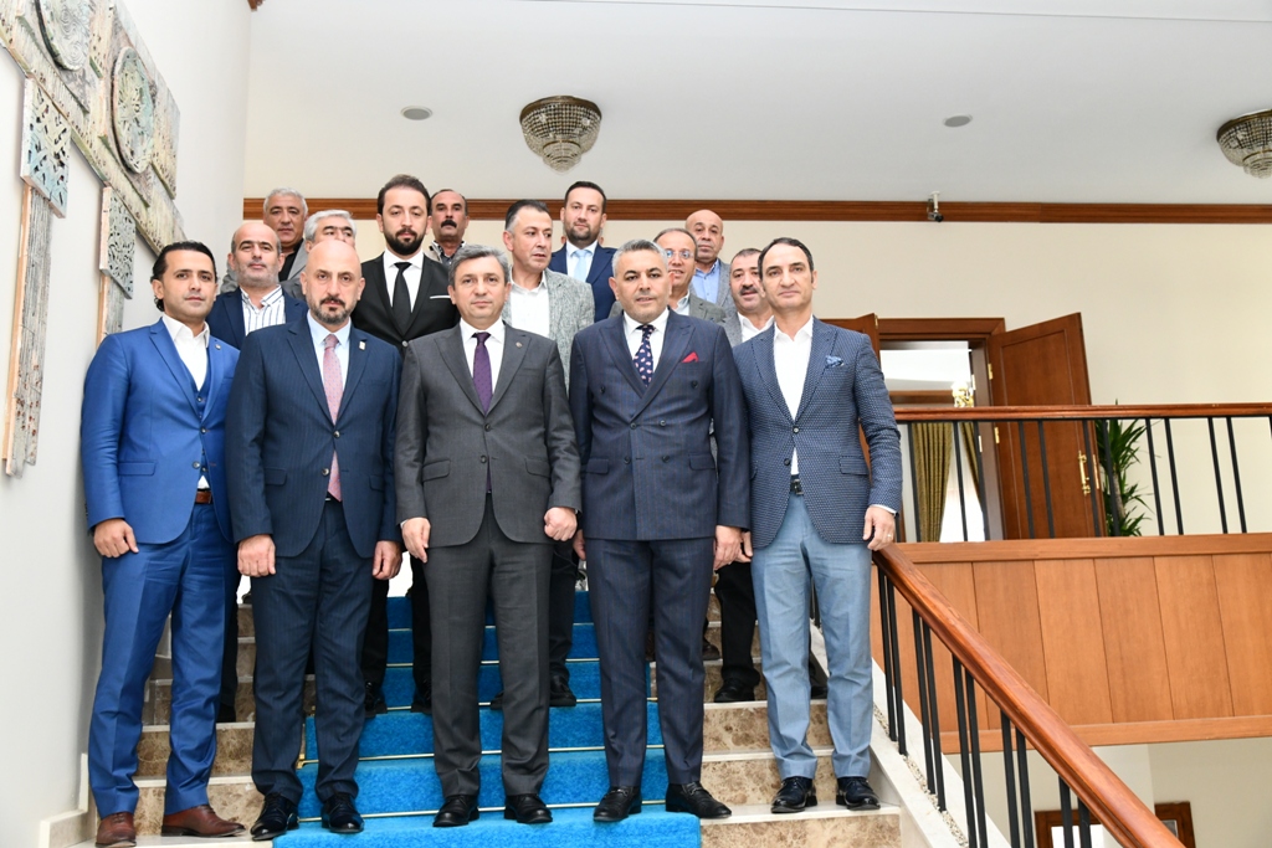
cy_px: 424
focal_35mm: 35
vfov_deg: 37.9
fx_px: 1237
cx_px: 636
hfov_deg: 54.4
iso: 2800
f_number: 7.1
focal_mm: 35
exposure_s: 1/60
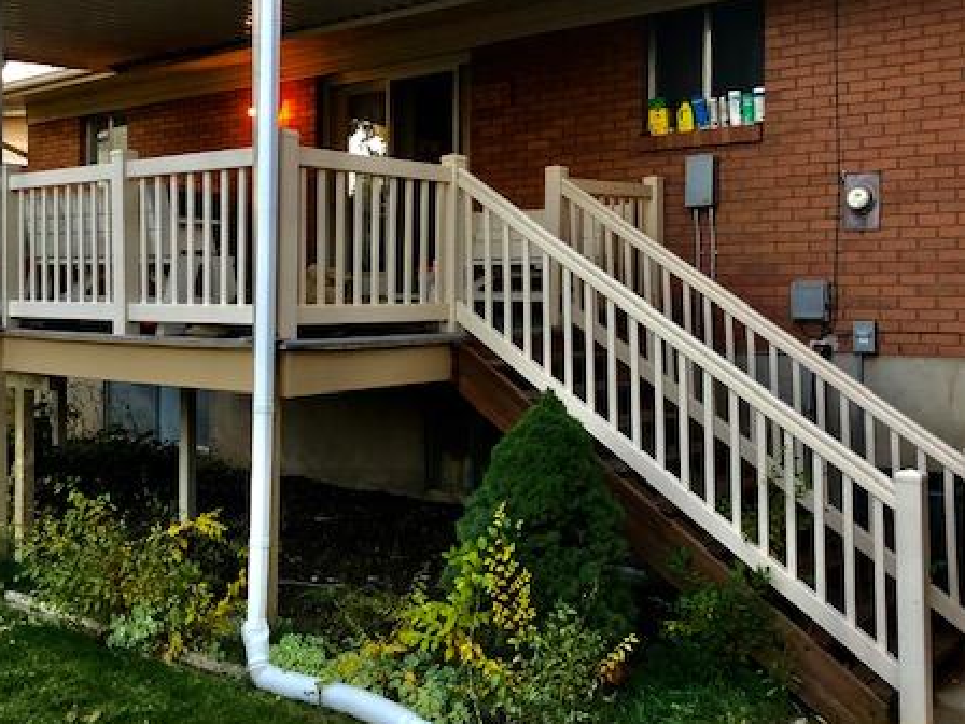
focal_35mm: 40
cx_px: 407
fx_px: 1115
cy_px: 306
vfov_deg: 35.9
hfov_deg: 46.6
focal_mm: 4
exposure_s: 1/30
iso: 40
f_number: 1.8
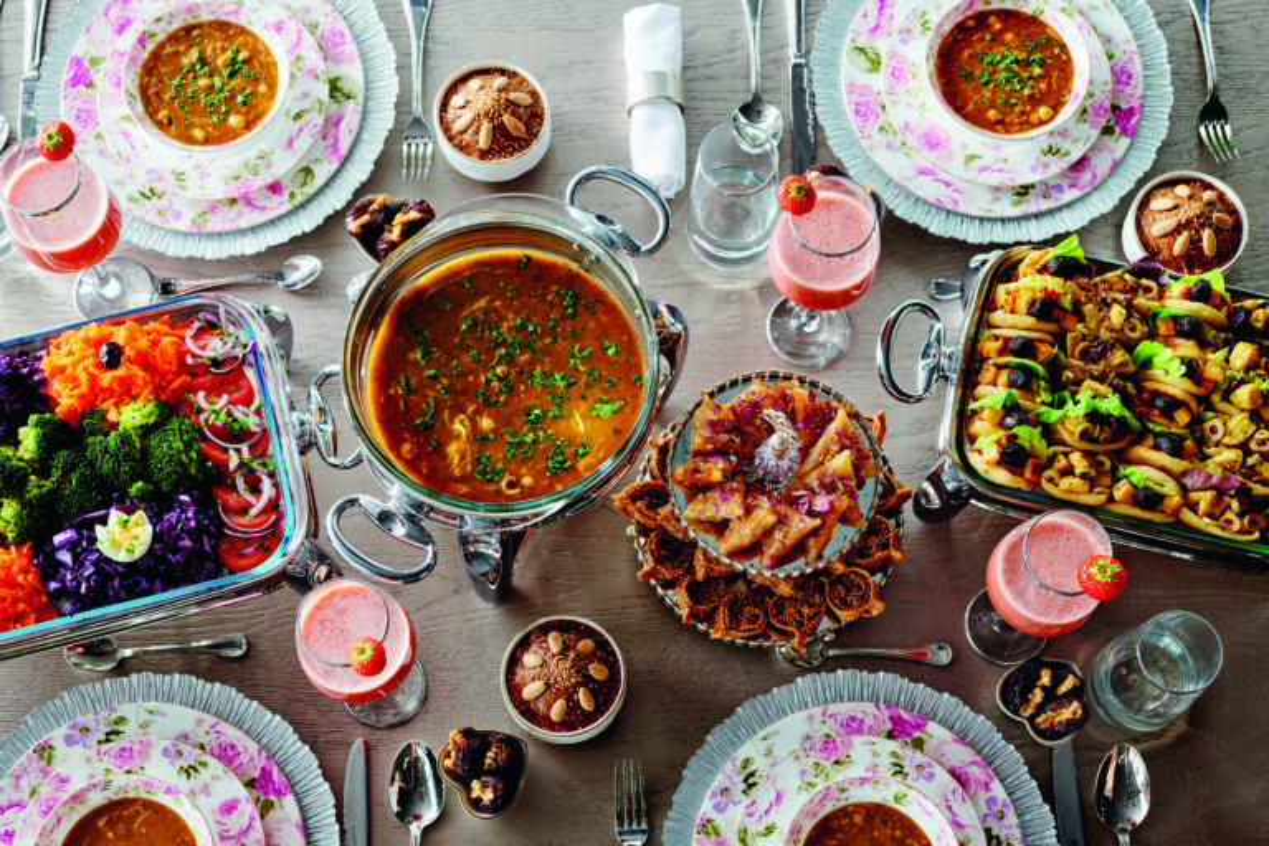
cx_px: 634
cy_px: 423
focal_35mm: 50
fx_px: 1762
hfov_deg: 39.6
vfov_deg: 27.0
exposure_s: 1/30
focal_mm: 50
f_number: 8
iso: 200
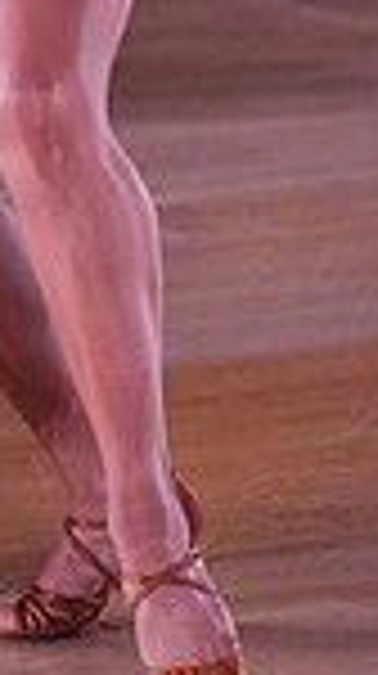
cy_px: -351
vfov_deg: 4.4
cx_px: -74
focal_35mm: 487
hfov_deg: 2.5
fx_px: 8707
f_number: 4
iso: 1600
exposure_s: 1/400
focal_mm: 120
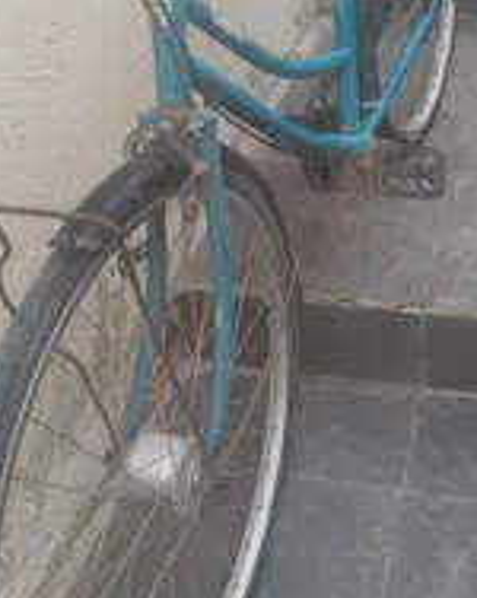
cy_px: 150
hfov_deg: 27.7
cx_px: 350
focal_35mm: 54
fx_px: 954
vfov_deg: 34.1
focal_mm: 4.94
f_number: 1.5
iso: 676
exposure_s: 1/50.1
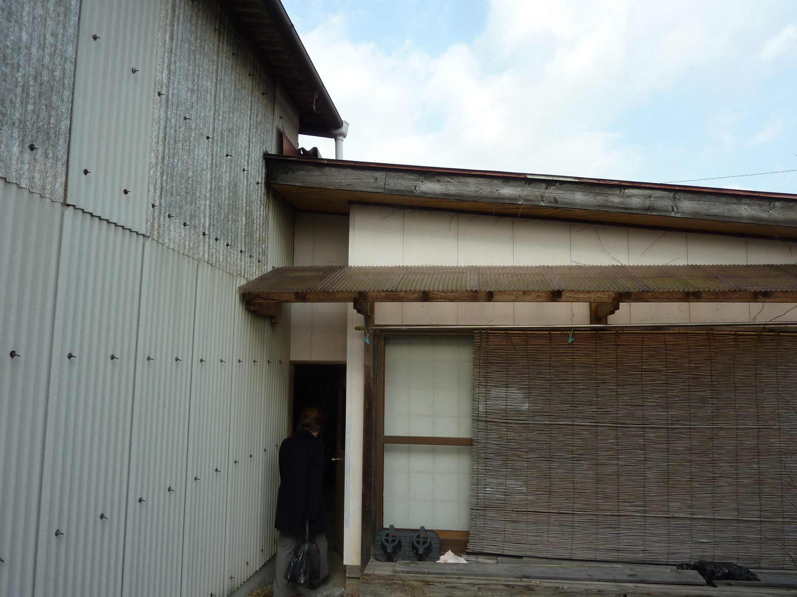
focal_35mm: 25
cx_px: 398
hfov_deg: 69.4
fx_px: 576
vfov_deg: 54.9
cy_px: 298
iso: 80
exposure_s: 1/320
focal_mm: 4.1
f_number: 4
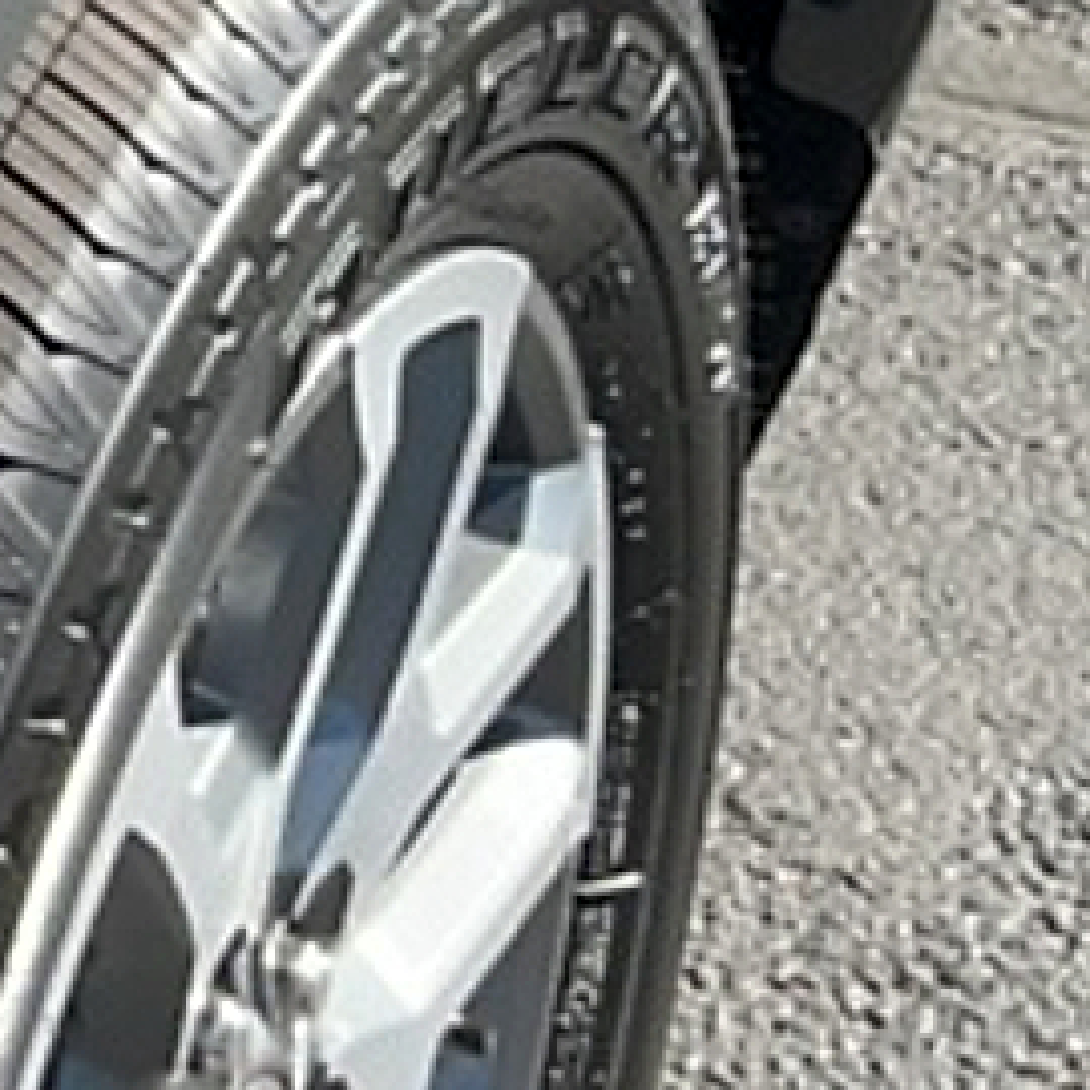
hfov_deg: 9.8
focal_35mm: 157
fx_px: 5593
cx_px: -1558
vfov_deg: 10.7
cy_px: -581
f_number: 1.8
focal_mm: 3
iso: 25
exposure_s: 1/551
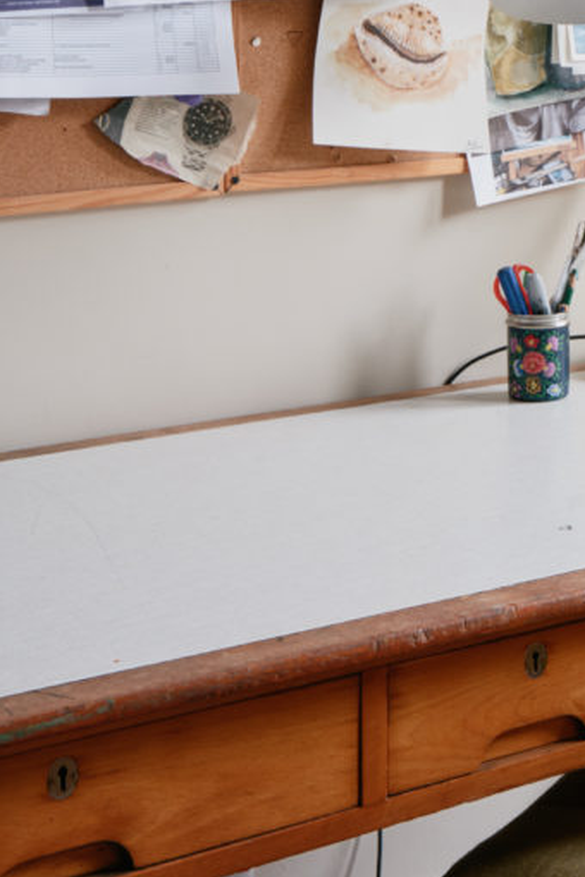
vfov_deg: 24.0
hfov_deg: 16.7
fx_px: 1925
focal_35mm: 79
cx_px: 647
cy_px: -84
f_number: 11
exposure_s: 1/1.59
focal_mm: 23.4
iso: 160
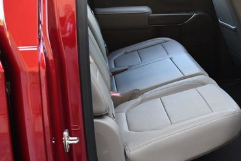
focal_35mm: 62
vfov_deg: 22.0
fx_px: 416
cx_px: 180
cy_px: 75
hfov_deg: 31.8
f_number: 3.5
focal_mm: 18
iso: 720
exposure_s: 1/250
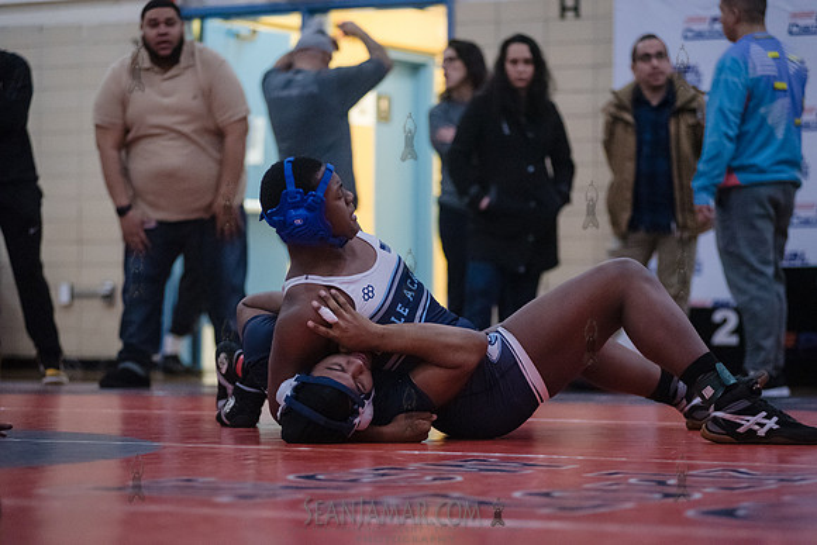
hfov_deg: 17.1
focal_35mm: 120
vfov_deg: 11.4
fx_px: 2724
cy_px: 272
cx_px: 408
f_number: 3.2
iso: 8000
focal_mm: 120
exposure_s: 1/400
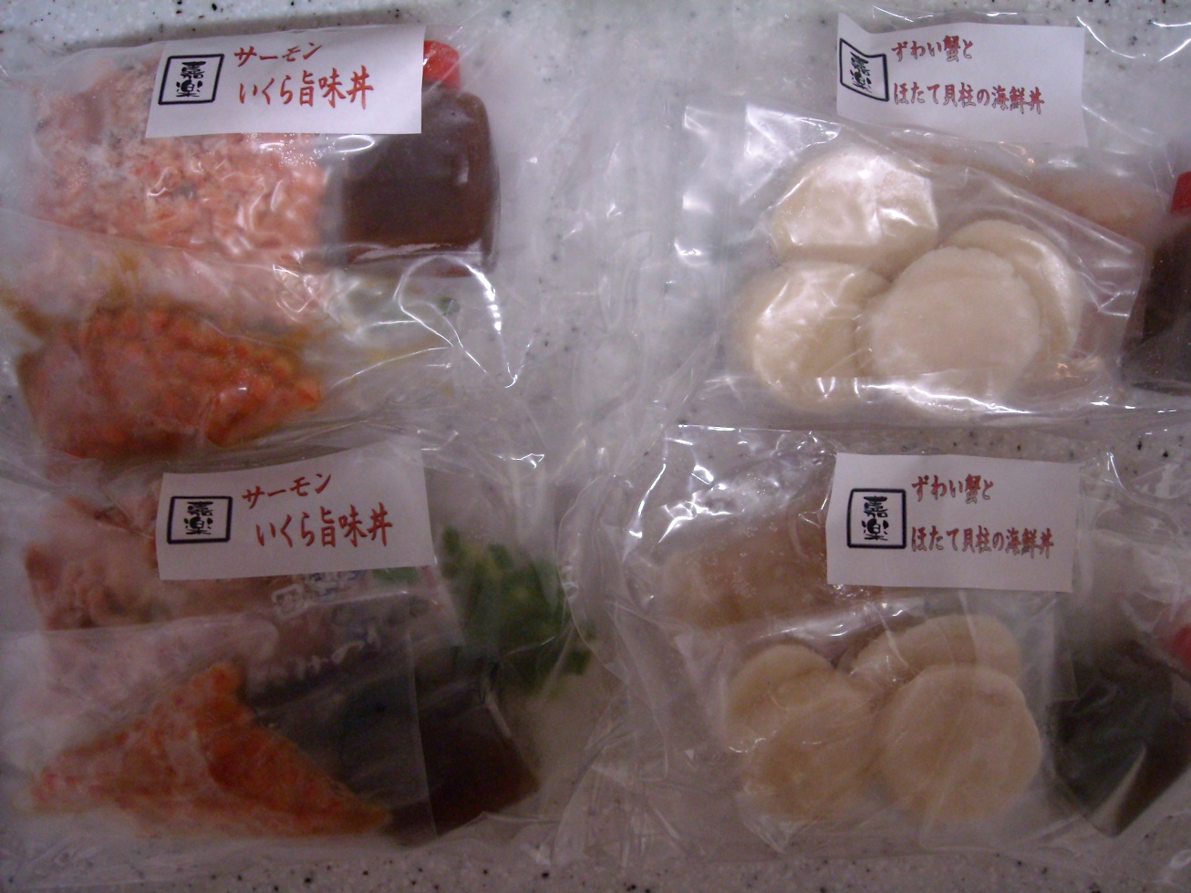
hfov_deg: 52.6
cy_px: 446
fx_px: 1204
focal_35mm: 35
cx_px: 596
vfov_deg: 40.7
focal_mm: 5.7
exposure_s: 1/52
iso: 400
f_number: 2.8
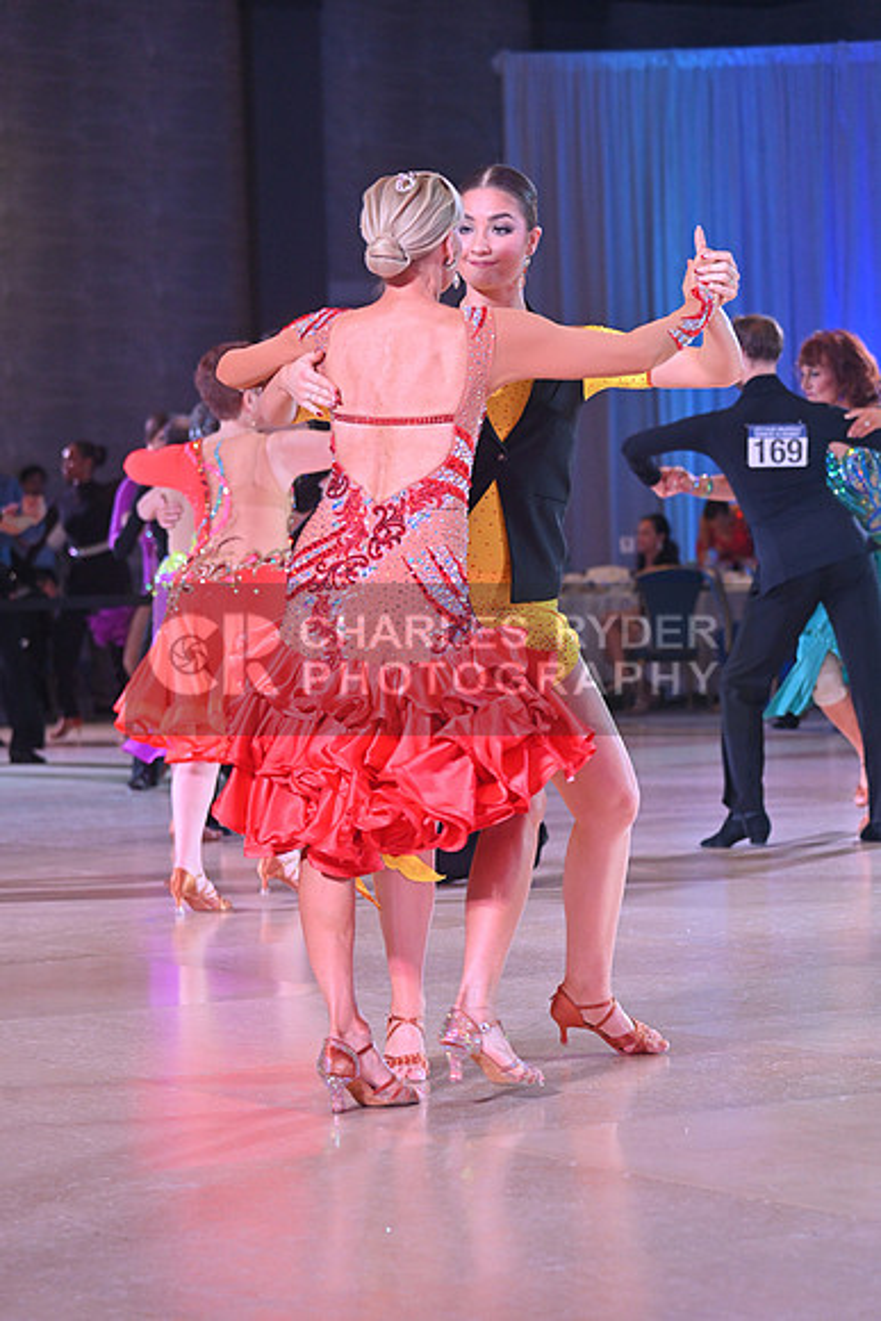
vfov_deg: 17.1
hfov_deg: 11.4
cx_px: 440
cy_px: 660
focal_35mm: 120
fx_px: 4402
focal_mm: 120
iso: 2500
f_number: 5
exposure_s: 1/320
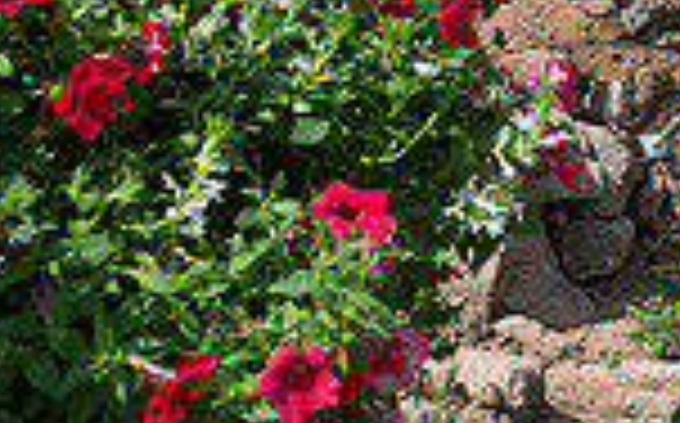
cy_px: -324
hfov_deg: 18.9
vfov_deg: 12.7
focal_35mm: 94
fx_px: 1740
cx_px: 1081
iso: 320
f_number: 9
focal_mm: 24
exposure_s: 1/160
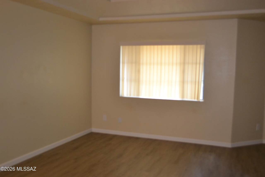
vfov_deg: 36.9
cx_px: 132
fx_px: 265
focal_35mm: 36
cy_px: 88
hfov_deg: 53.1
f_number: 4
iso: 640
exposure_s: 1/60
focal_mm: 24
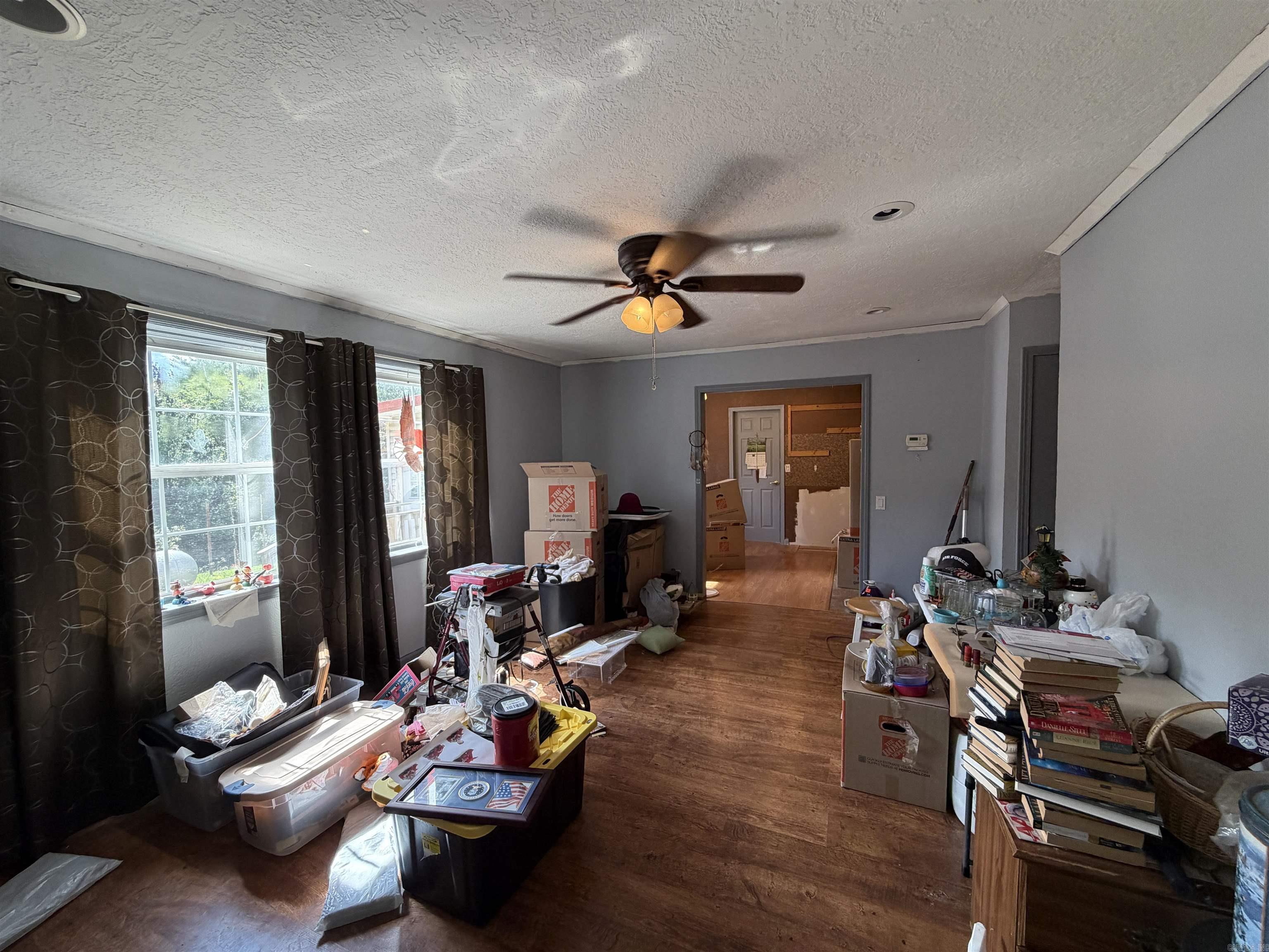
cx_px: 634
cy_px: 476
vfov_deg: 85.7
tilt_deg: -3.3
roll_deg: +1.3
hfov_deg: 102.1
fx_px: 513
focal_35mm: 14
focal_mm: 2.22
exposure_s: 1/120
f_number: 2.2
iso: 125
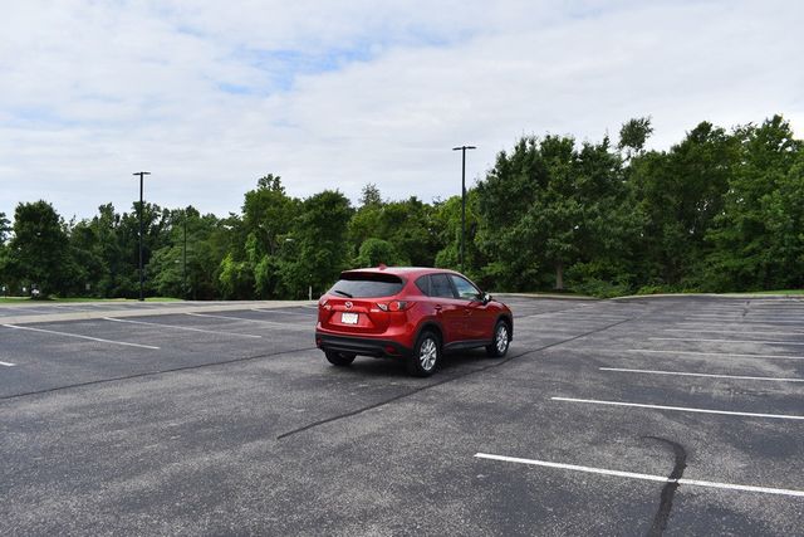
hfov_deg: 67.4
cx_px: 402
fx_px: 603
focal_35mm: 27
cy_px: 268
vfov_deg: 48.0
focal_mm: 18
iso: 100
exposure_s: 1/250
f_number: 8
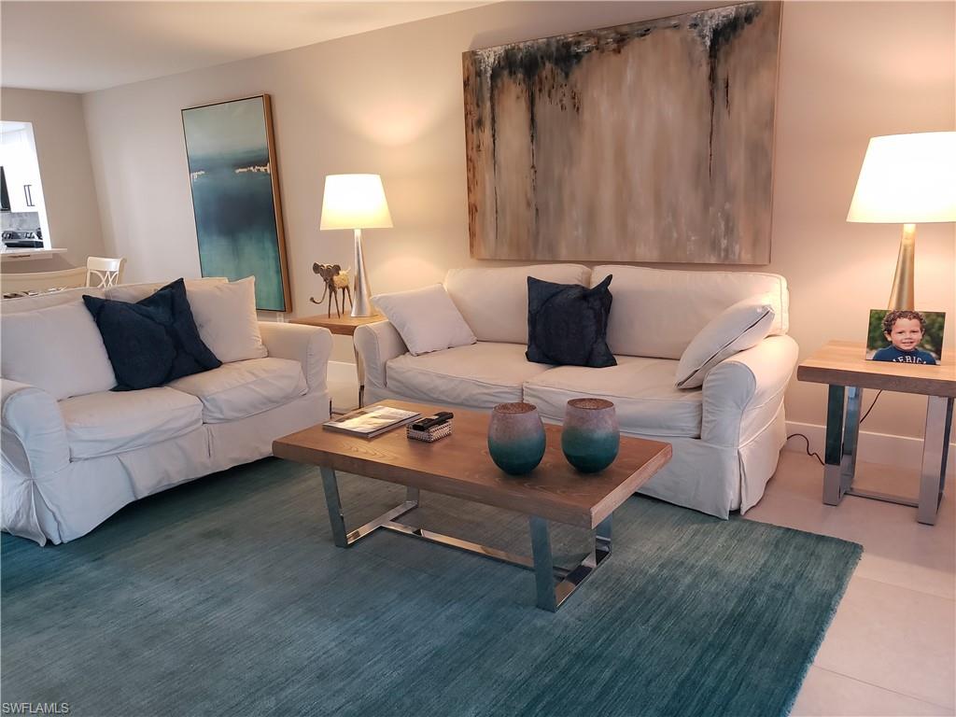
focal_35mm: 26
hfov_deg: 67.3
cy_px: 358
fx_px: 718
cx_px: 478
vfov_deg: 53.1
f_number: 1.5
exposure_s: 1/60
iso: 200
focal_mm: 4.3
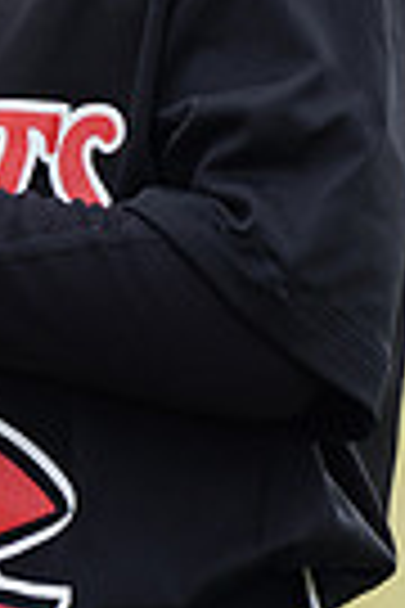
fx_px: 13651
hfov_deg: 1.7
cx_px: 7
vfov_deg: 2.5
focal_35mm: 809
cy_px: -261
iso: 100
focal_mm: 188
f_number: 5.6
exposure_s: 1/250
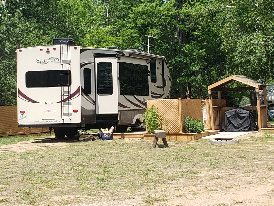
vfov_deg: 53.1
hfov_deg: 67.3
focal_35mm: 26
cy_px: 103
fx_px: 206
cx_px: 137
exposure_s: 1/850
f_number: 2.4
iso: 50
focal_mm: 4.3
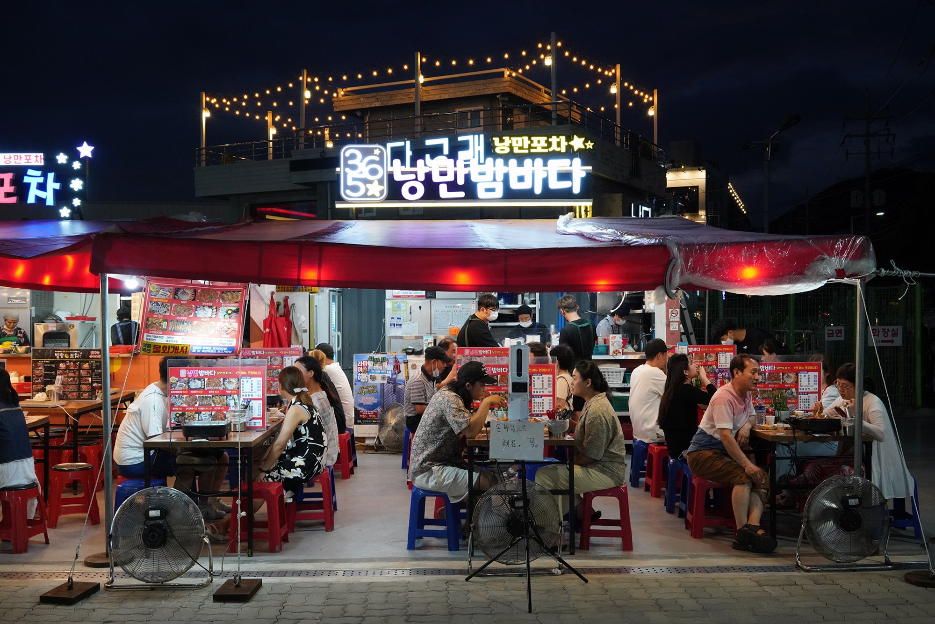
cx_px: 468
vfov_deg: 37.9
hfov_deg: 54.4
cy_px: 312
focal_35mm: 35
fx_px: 909
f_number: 9
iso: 5000
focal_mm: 35
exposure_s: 1/100
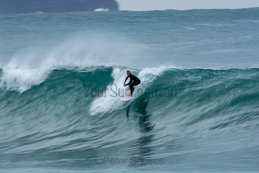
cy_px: 86
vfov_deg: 1.8
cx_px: 130
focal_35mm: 750
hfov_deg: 2.7
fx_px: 5397
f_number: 22
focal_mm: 500
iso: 100
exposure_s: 1/25
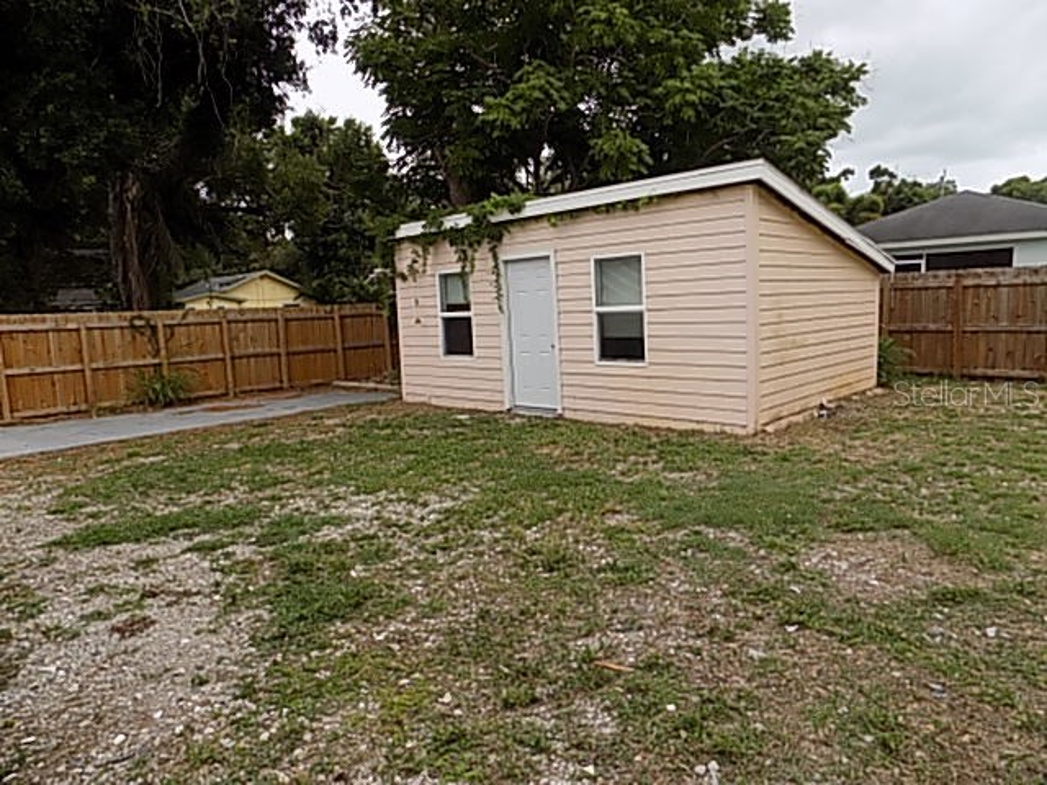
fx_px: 696
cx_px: 524
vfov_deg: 58.9
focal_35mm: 23
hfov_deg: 73.9
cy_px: 392
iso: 80
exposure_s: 1/200
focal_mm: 4
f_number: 3.1
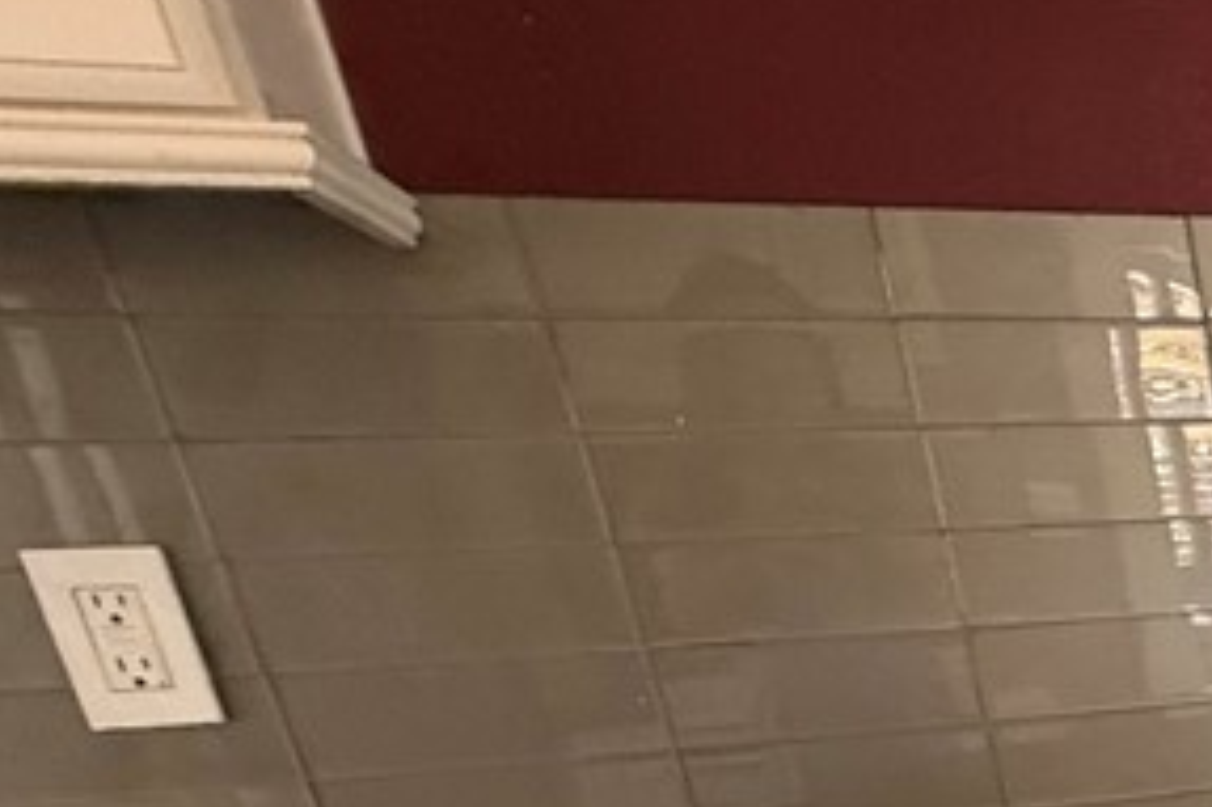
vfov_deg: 21.9
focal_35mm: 52
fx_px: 1750
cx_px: 1875
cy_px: 1187
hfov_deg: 26.2
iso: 320
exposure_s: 1/99
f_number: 2.2
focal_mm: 2.22
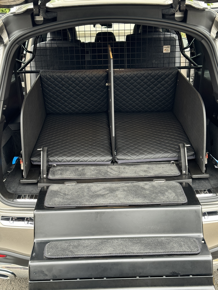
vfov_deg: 39.7
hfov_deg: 30.3
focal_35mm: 48
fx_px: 403
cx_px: 109
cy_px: 145
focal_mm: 6.76
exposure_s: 1/60
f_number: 1.78
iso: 200
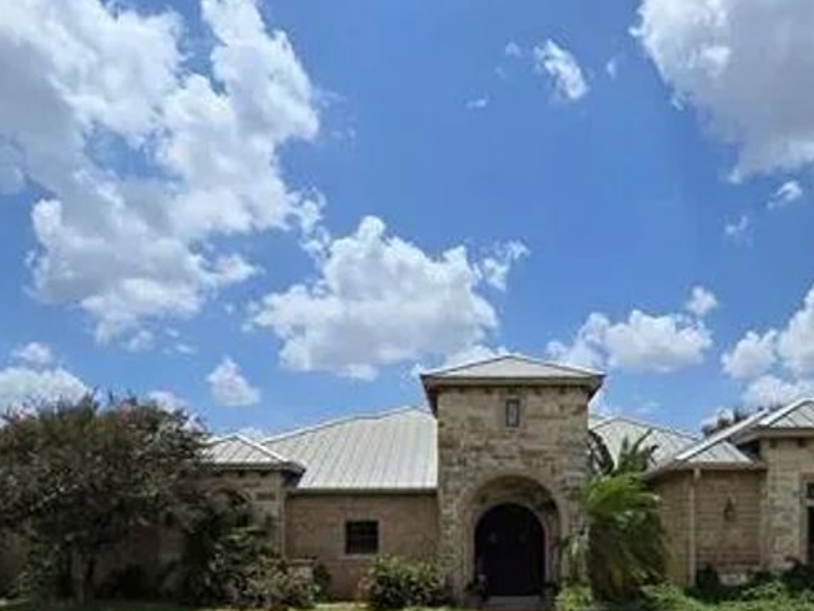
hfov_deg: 64.4
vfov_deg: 46.3
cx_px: 505
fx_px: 635
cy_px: 553
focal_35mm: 27
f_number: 2.2
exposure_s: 1/4064
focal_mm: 2.2
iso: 50
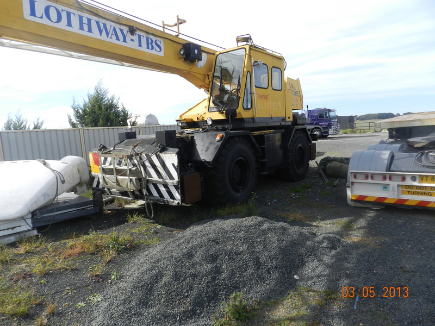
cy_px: 163
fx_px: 289
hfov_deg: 73.9
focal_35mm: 23
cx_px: 218
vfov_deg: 58.9
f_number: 4
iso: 160
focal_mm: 4
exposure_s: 1/640
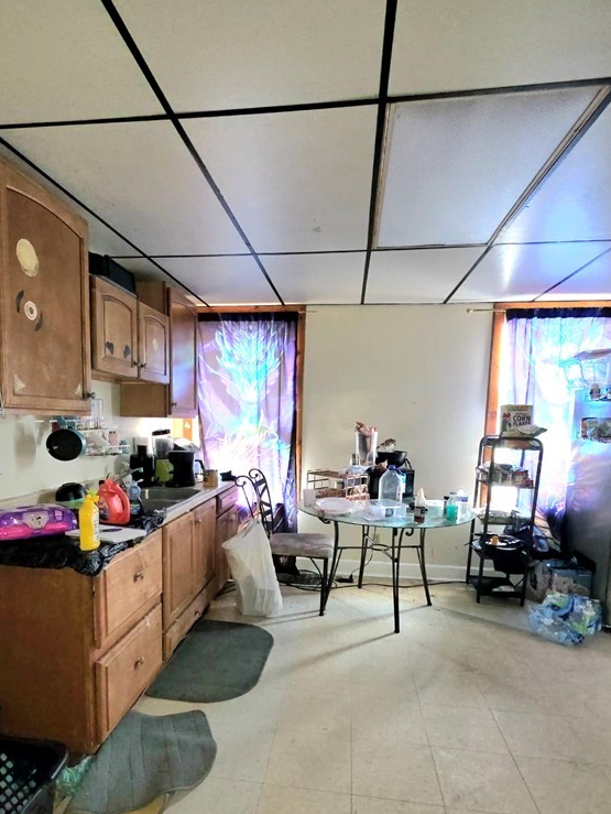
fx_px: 423
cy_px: 546
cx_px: 279
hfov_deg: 71.5
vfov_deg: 84.5
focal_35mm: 18
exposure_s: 1/60.2
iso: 200
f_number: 1.9
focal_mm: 2.2
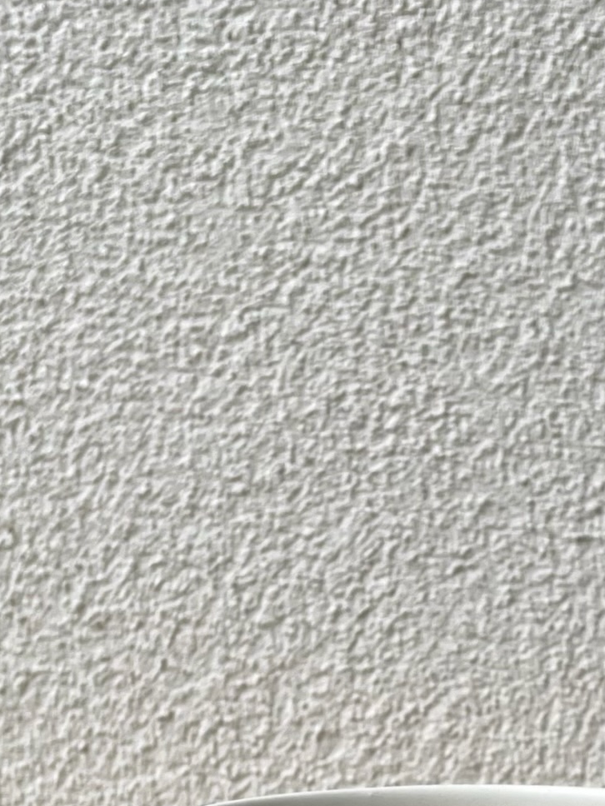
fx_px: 1282
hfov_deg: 25.9
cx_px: 518
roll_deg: -0.6
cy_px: 805
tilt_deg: -5.3
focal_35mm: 55
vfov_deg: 32.2
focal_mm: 4.2
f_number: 1.6
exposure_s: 1/496
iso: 32
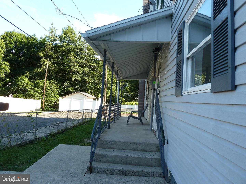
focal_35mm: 25
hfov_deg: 69.4
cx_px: 123
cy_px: 92
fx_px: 178
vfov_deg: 54.9
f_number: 4
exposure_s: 1/100
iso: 80
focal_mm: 4.1
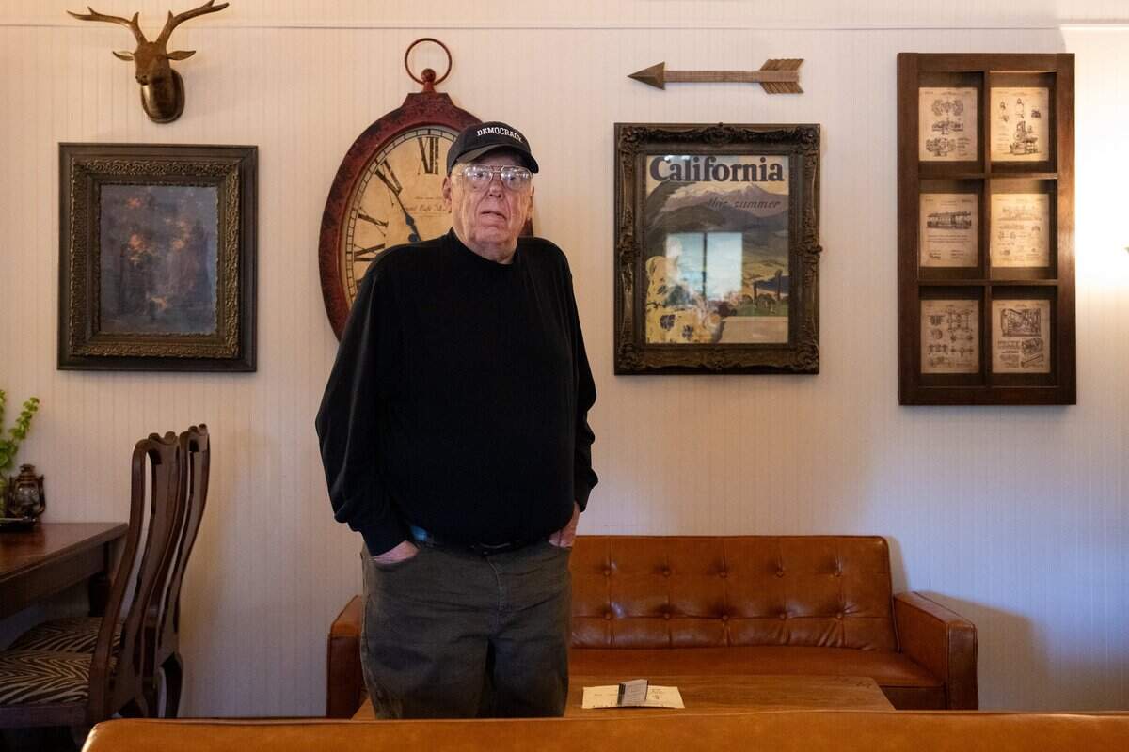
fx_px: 1160
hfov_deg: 51.9
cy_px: 376
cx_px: 564
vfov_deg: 35.9
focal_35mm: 37
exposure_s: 1/125
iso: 8000
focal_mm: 37
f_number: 4
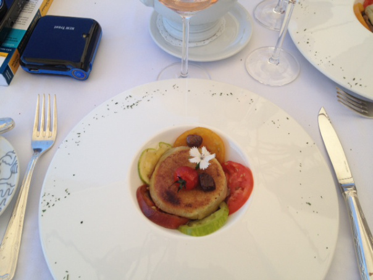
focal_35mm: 35
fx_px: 377
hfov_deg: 52.6
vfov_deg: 40.7
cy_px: 140
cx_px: 186
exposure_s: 1/789
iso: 50
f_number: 2.4
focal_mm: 4.28
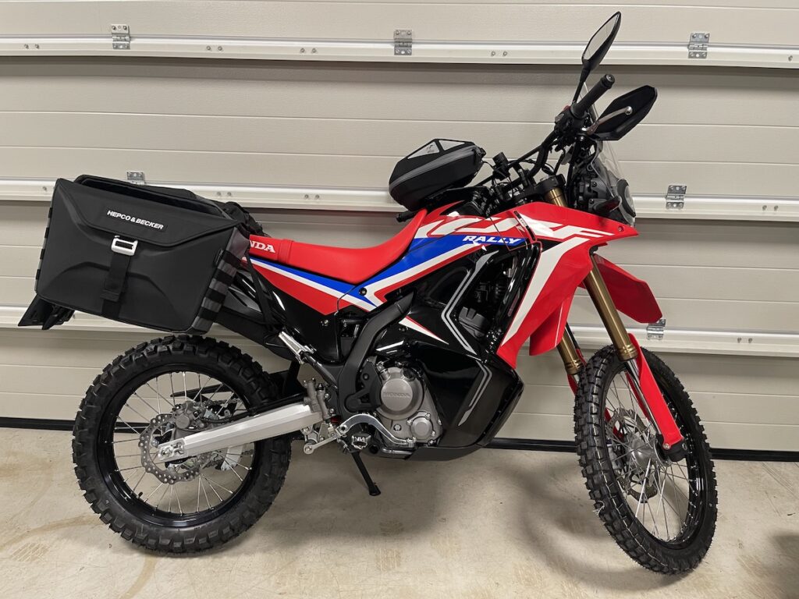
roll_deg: -1.1
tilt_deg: -16.3
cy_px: 300
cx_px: 400
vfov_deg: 53.1
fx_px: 600
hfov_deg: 67.3
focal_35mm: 26
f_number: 1.6
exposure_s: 1/54
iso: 200
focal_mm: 5.1
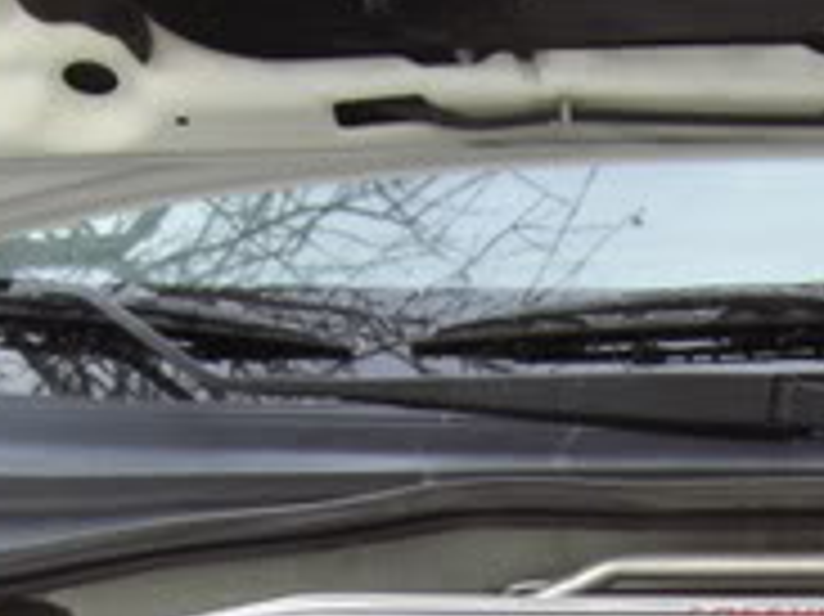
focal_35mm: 133
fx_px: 3164
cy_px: 949
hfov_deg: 14.5
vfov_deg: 10.7
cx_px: 874
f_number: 2.7
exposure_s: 1/125
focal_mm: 6.2
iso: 100
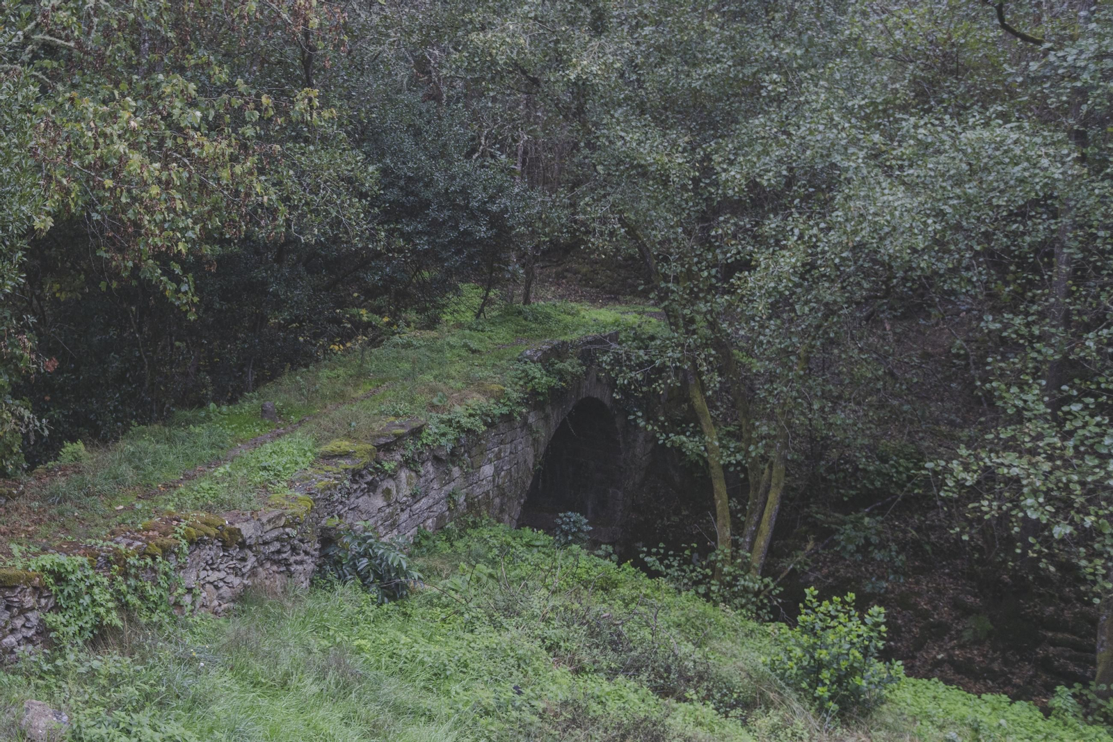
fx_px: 1328
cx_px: 228
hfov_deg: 43.4
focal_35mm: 43
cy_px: 371
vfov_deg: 31.2
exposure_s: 1/160
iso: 500
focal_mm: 27
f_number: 3.5
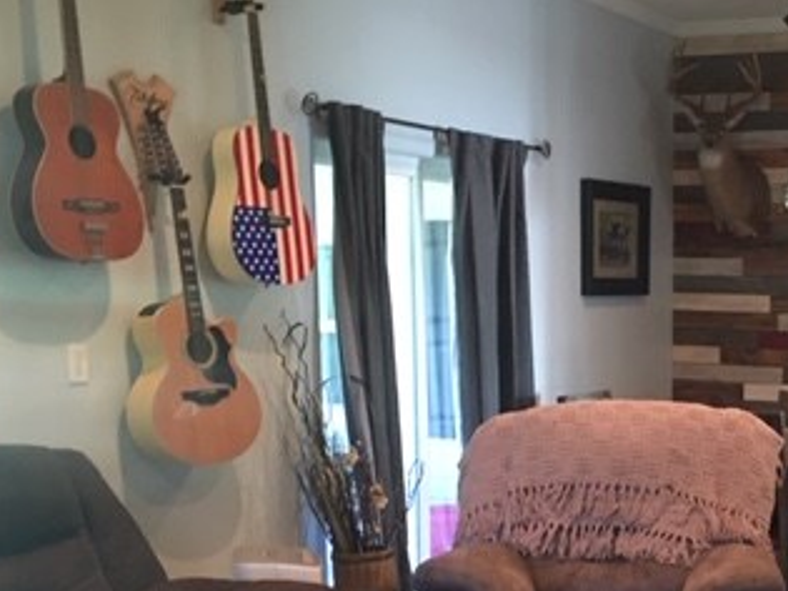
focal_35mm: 59
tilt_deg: -11.5
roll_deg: -2.2
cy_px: 596
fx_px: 1343
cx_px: 733
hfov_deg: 31.0
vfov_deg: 23.7
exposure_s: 1/4
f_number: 2.2
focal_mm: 4.15
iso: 80
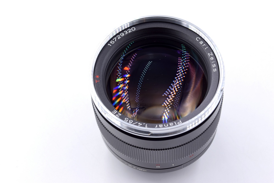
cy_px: 92
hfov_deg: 24.6
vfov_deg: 16.6
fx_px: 628
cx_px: 137
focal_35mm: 82
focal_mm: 55
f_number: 9
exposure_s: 1/125
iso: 400
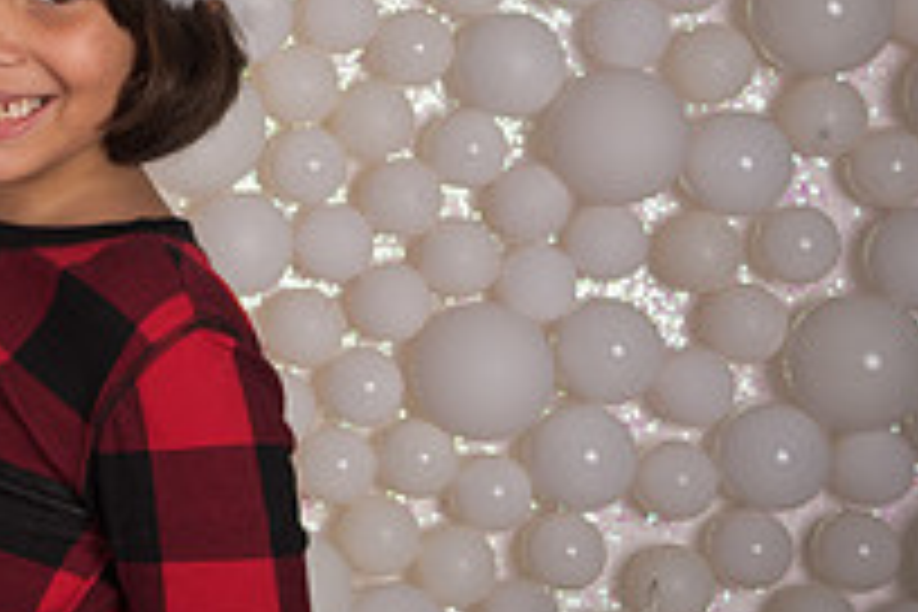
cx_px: -216
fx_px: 3774
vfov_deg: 9.2
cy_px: 70
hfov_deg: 13.4
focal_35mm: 148
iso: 50
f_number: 14
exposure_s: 1/200
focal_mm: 52
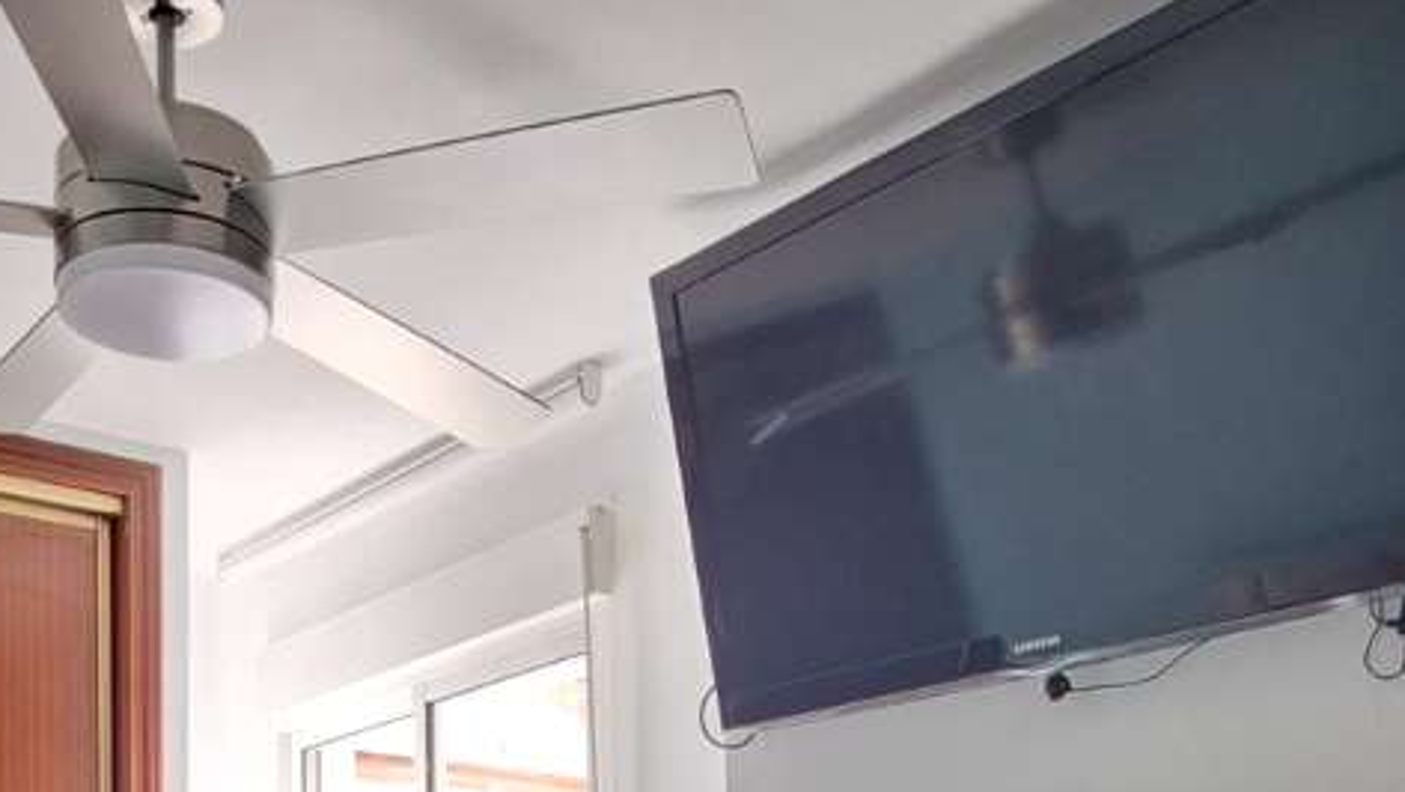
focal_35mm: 45
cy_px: 1094
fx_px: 1677
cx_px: 429
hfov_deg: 44.5
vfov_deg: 22.9
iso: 80
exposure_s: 1/40
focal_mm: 1.74
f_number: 2.2
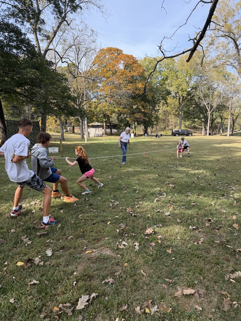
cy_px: 160
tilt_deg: -3.1
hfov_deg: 56.8
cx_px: 120
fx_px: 223
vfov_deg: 71.6
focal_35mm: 24
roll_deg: -0.7
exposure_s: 1/1192
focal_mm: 6.76
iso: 100
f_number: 1.78
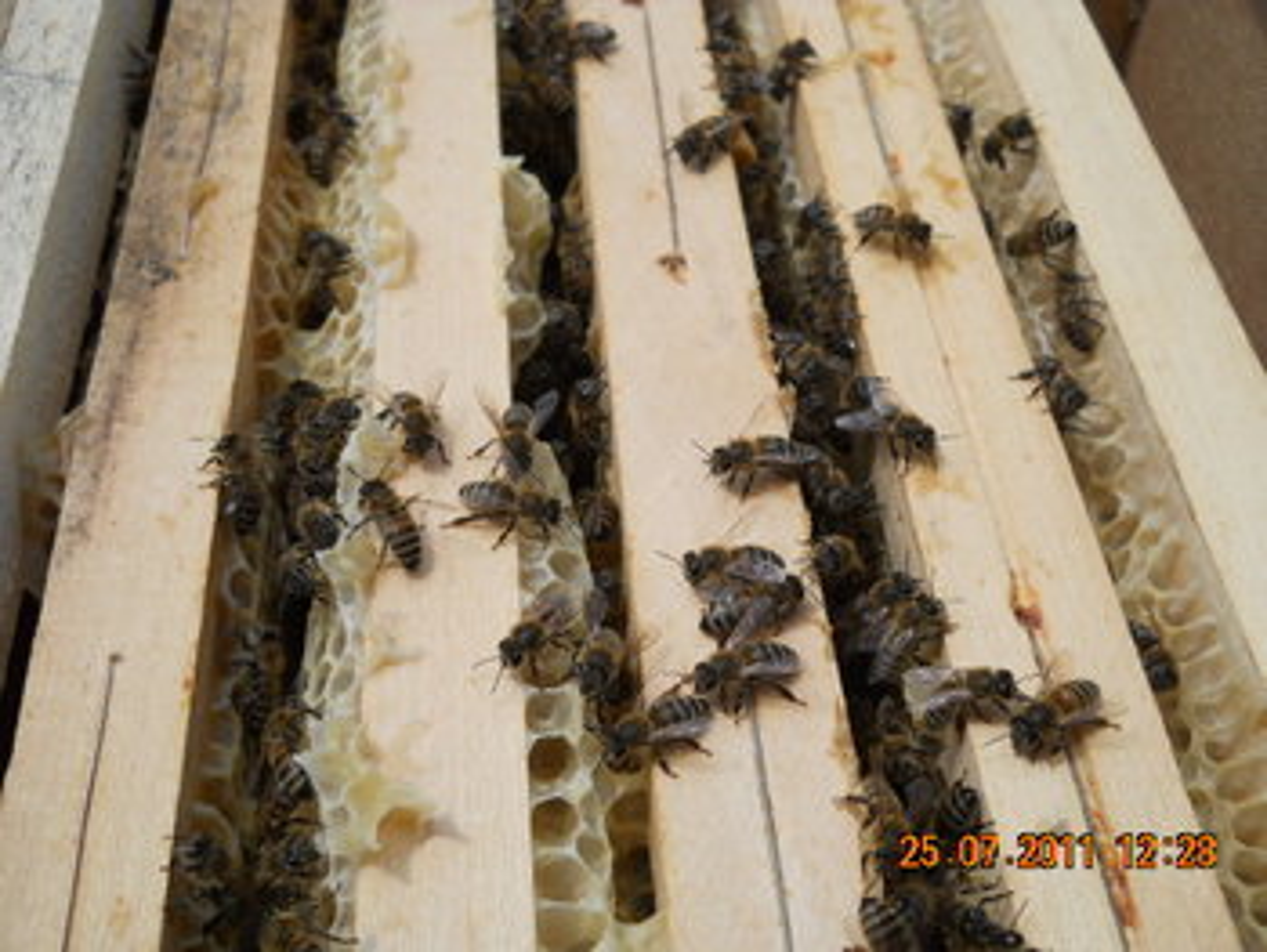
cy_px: 476
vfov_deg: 35.2
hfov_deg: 45.7
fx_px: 1502
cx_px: 634
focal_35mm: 41
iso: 80
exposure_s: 1/640
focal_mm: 6.72
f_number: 5.5
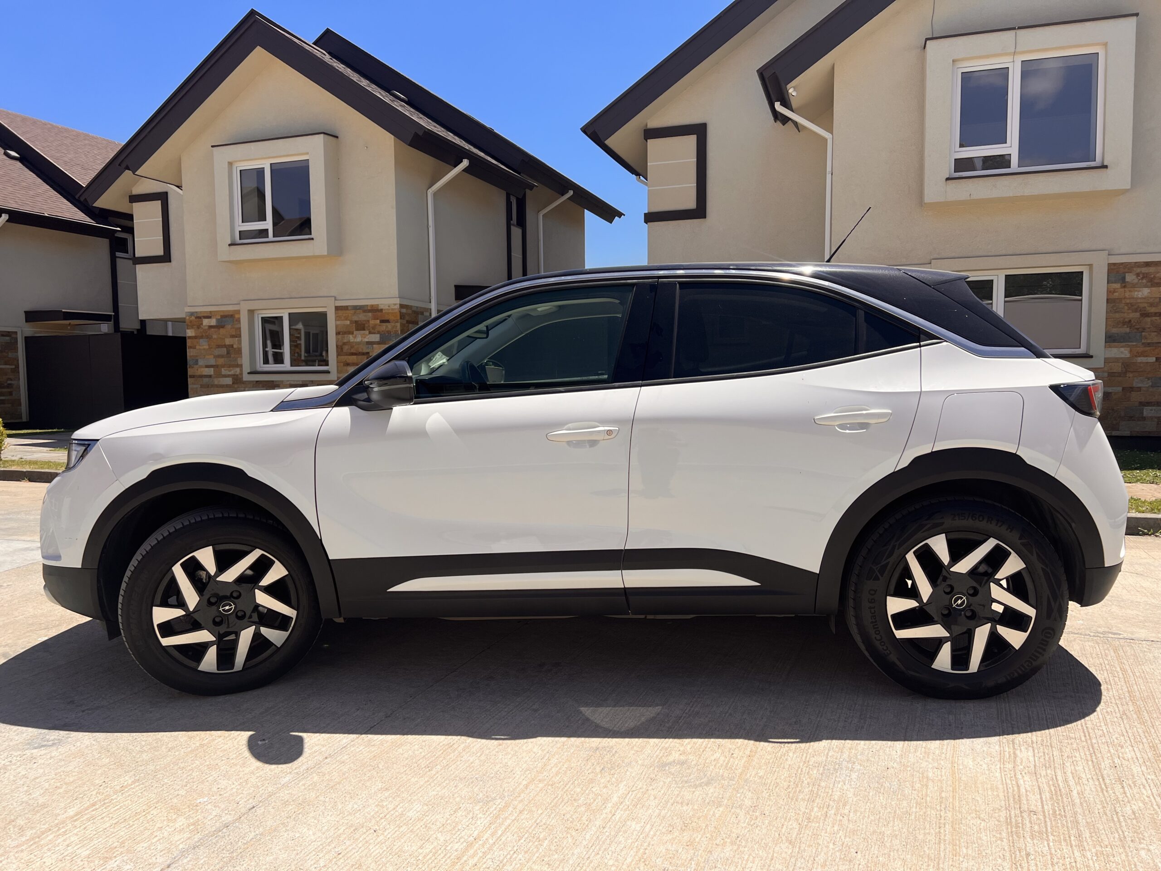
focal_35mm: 26
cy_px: 436
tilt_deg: -5.3
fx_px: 872
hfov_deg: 67.3
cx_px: 580
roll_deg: +0.1
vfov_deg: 53.1
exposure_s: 1/3968
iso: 50
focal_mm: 5.7
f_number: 1.5
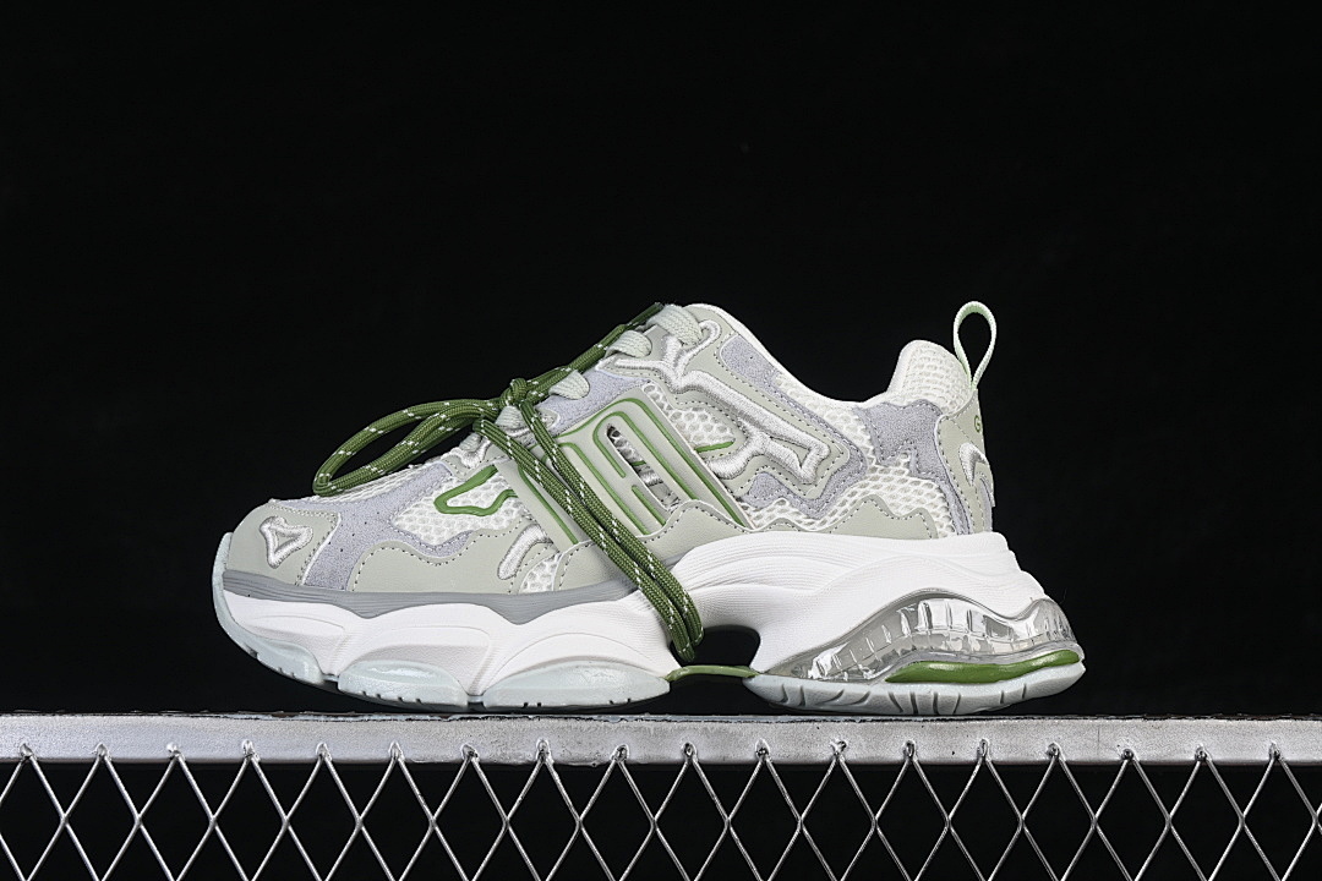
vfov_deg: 18.2
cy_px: 440
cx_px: 661
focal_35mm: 75
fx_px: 2754
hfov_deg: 27.0
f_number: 8
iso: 160
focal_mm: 50
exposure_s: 1/80
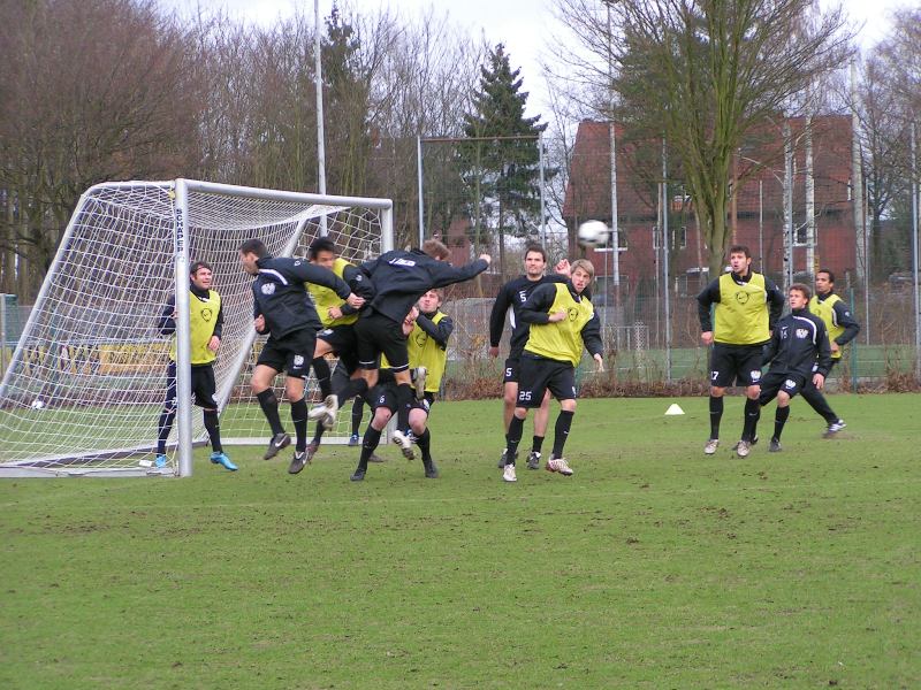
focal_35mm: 150
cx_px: 460
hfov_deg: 13.2
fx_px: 3991
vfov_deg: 9.9
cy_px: 345
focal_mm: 22.9
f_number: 3.5
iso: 50
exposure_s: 1/200
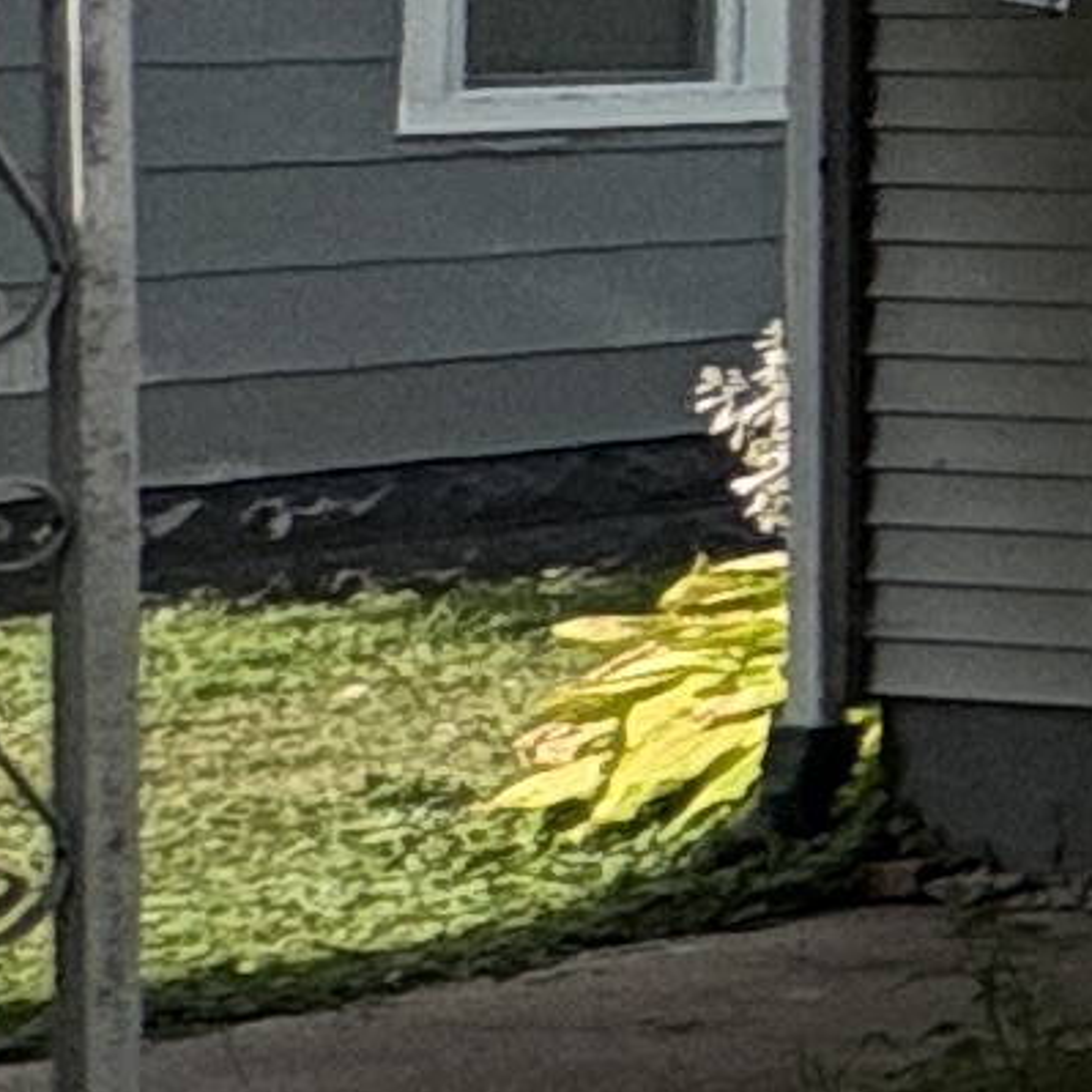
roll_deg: -1.5
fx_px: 4461
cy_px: -47
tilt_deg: -0.7
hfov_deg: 6.9
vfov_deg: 13.7
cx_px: 5088
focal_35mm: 125
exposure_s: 1/2208
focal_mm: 2.22
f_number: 2.2
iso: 50
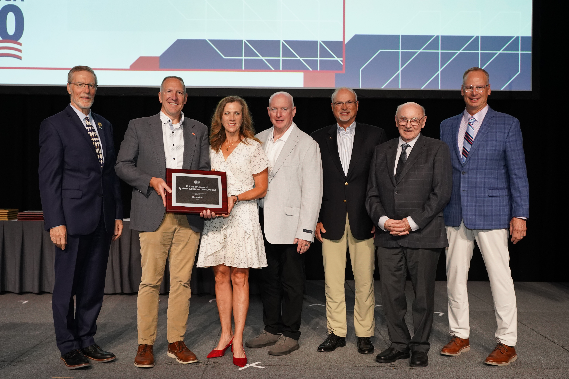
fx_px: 664
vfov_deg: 31.9
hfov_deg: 46.4
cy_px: 190
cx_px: 284
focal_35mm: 42
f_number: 6.3
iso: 3200
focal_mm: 42
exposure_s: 1/200
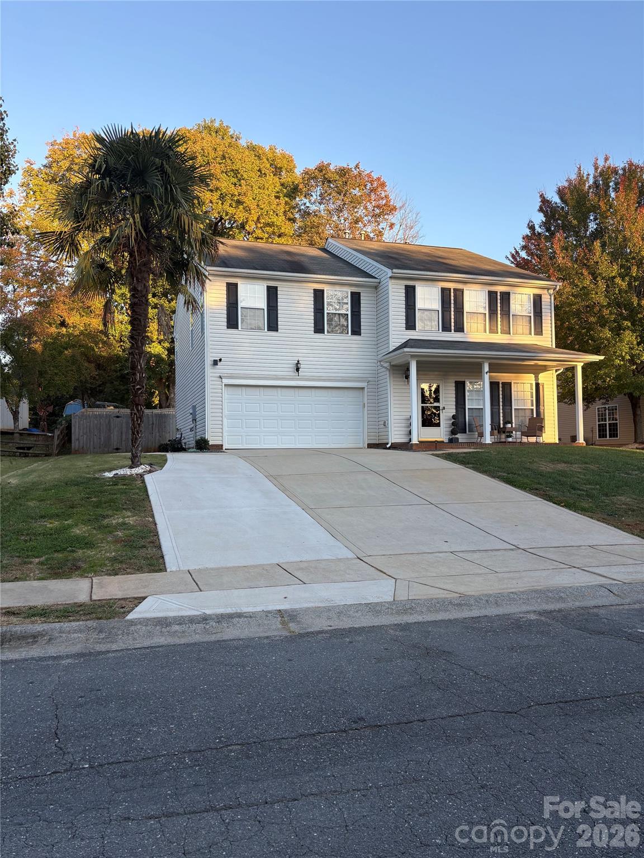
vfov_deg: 67.3
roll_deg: +0.2
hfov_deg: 53.1
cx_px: 322
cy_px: 429
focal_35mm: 26
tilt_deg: +2.6
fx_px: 645
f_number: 1.6
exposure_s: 1/503
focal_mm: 5.96
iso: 50
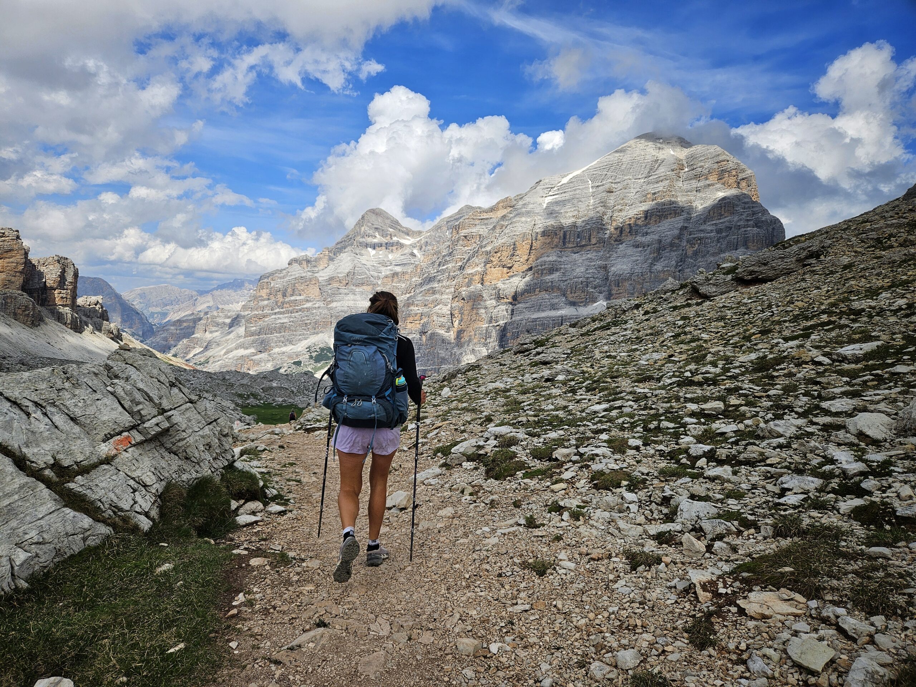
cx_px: 458
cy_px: 344
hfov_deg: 73.9
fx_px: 609
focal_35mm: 23
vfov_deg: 58.9
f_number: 1.8
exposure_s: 1/2579
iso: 25
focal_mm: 5.4
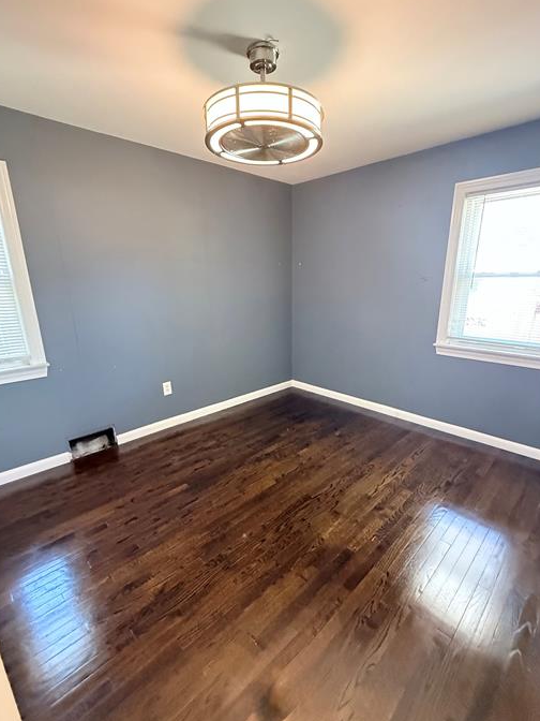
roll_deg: +0.2
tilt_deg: -15.1
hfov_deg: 78.1
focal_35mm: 16
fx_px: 333
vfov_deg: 94.5
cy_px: 372
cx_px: 279
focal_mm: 2.22
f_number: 2.2
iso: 1000
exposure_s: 1/60
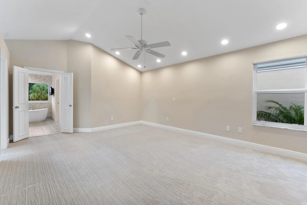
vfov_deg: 77.7
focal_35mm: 15
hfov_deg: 100.8
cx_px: 154
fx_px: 127
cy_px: 102
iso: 500
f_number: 8
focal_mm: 14.9
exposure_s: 1/25
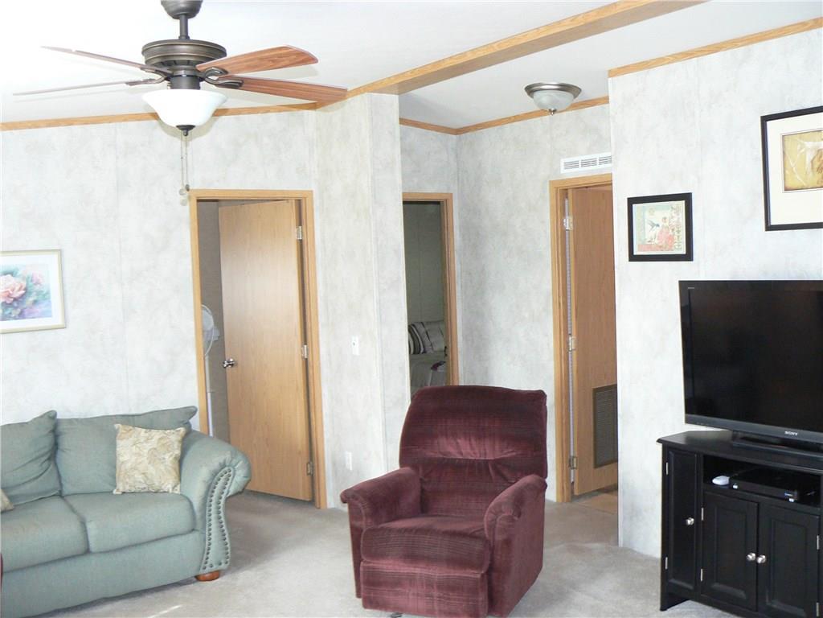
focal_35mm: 36
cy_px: 309
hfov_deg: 51.4
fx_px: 856
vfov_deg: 39.7
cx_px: 412
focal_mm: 6
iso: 250
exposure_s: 1/30
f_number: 2.8
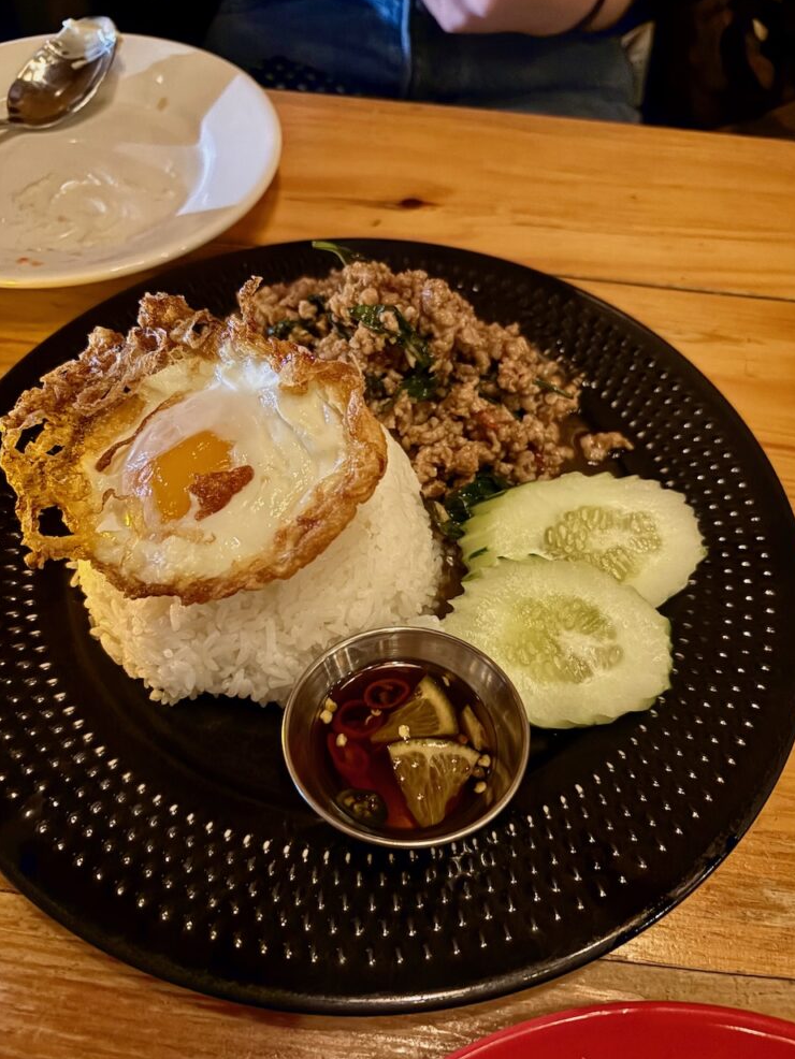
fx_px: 826
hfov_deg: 51.4
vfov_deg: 65.3
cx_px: 393
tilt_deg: -55.0
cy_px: 545
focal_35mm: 27
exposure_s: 1/20
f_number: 1.6
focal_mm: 5.96
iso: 800
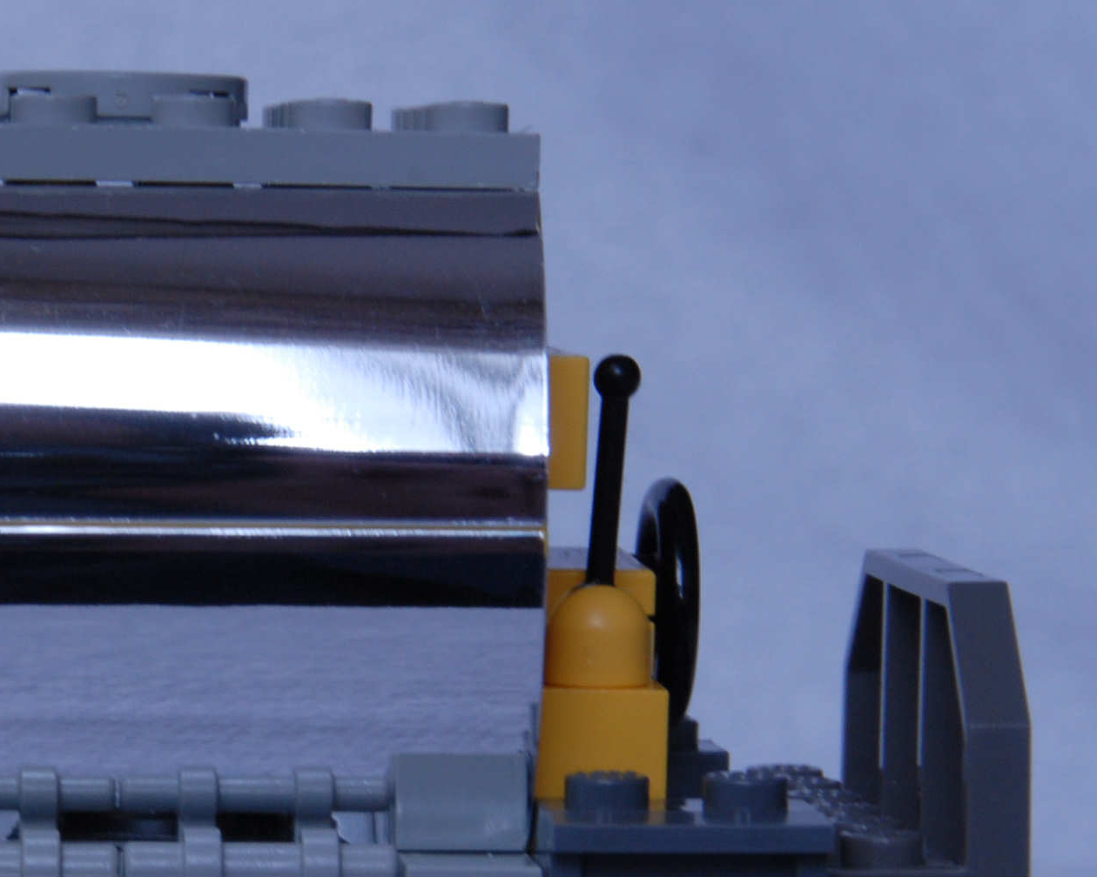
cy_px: 685
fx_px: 7370
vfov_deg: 6.8
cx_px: 30
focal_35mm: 227
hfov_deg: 8.5
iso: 320
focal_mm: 70
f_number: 18
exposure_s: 1/10
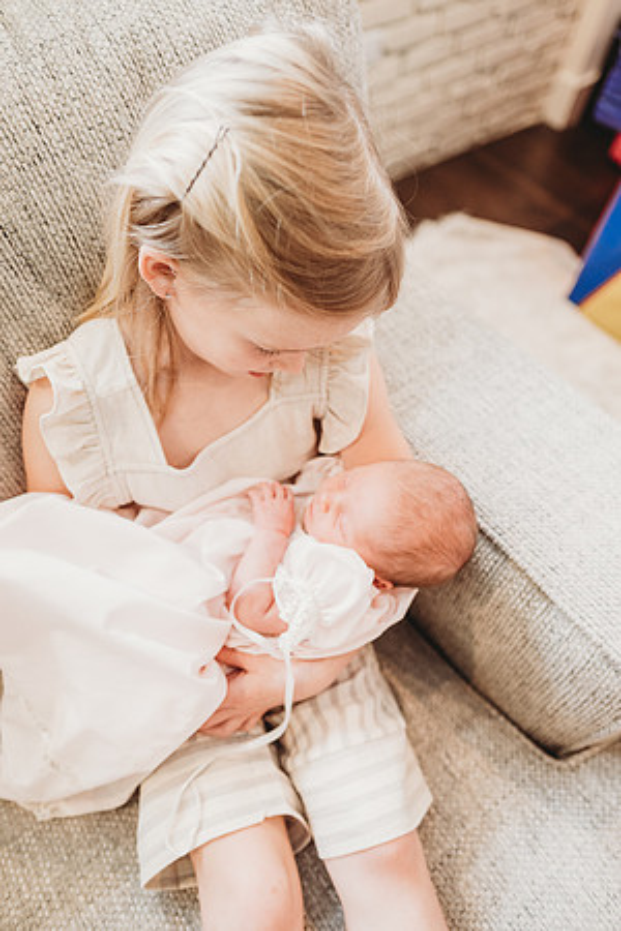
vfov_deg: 73.7
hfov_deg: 53.1
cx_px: 310
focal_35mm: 24
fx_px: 621
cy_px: 466
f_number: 2.5
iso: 800
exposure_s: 1/160
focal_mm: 24
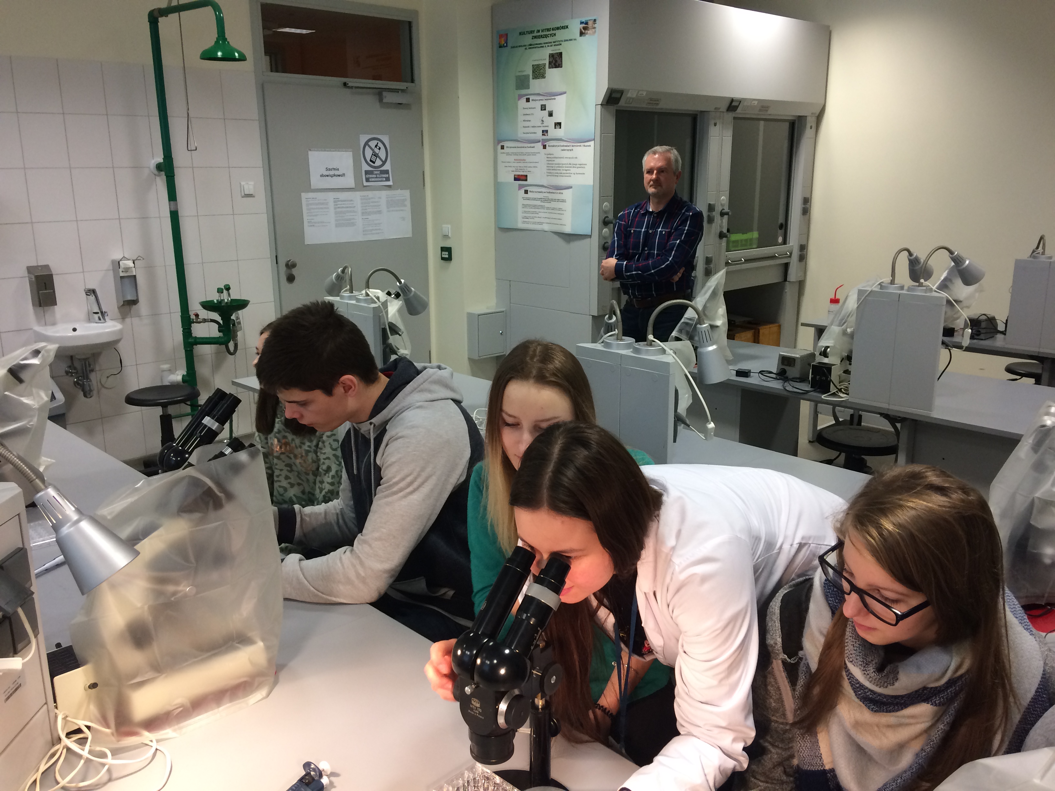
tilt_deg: -15.3
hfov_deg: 61.7
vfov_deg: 48.2
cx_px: 528
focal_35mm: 29
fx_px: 884
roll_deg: +1.2
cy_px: 396
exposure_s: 1/33
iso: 125
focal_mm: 4.15
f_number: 2.2
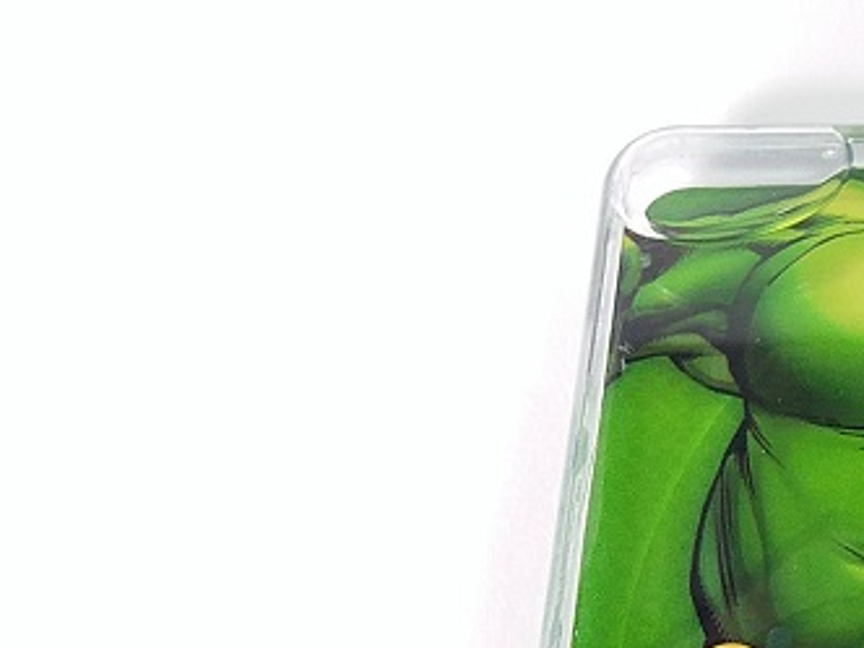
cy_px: 818
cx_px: 942
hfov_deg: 24.1
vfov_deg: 18.2
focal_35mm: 76
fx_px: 1897
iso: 40
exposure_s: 1/33
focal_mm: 3.7
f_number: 1.9
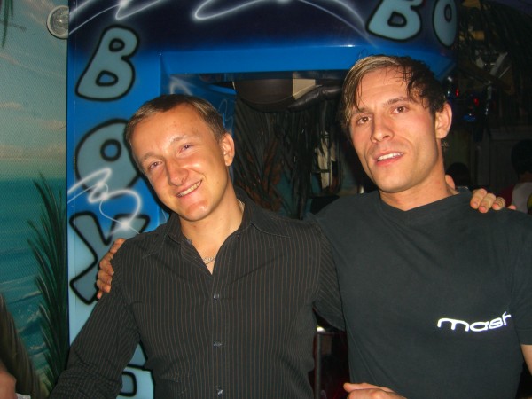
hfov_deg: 49.0
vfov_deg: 37.7
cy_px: 200
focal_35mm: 38
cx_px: 266
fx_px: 584
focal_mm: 7.9
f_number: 2.8
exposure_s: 1/60
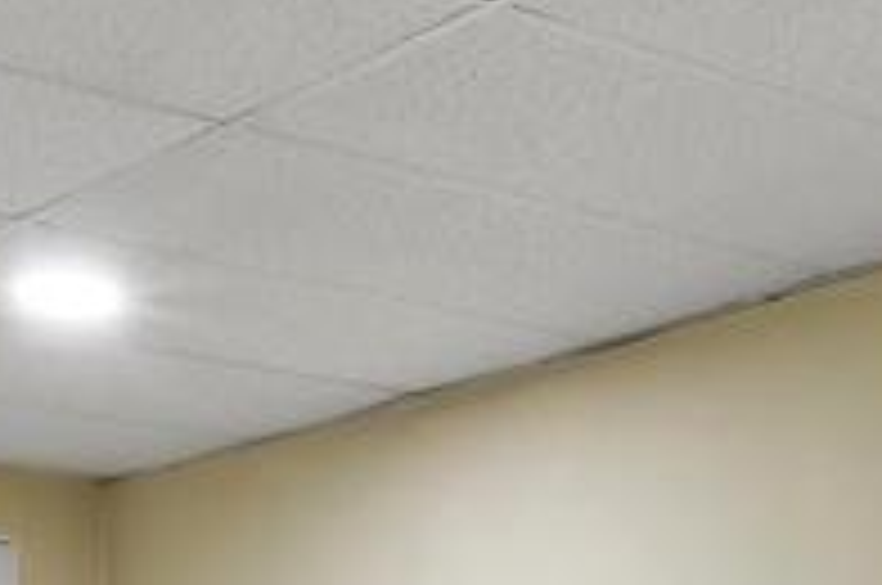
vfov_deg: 12.1
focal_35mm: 103
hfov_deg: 19.1
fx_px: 2519
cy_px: 1058
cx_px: 945
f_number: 11
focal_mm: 14
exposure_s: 1/4
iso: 400
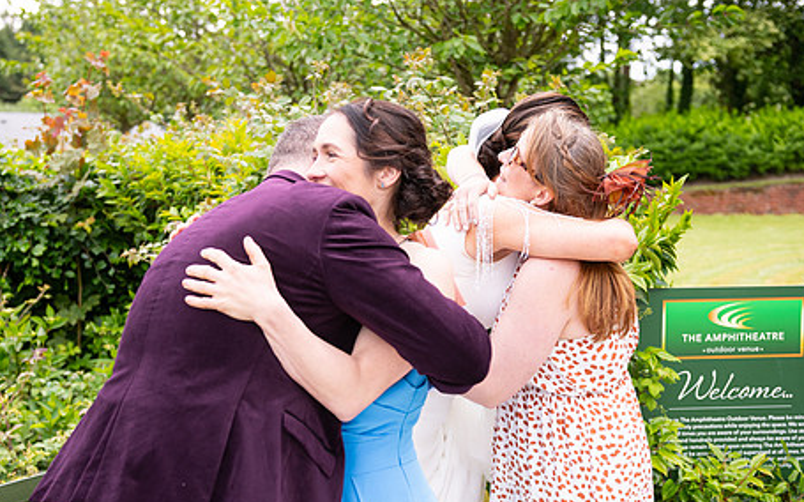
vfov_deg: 24.8
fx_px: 1139
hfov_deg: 38.8
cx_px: 364
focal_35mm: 52
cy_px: 303
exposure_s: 1/1000
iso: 250
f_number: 3.5
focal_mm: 40
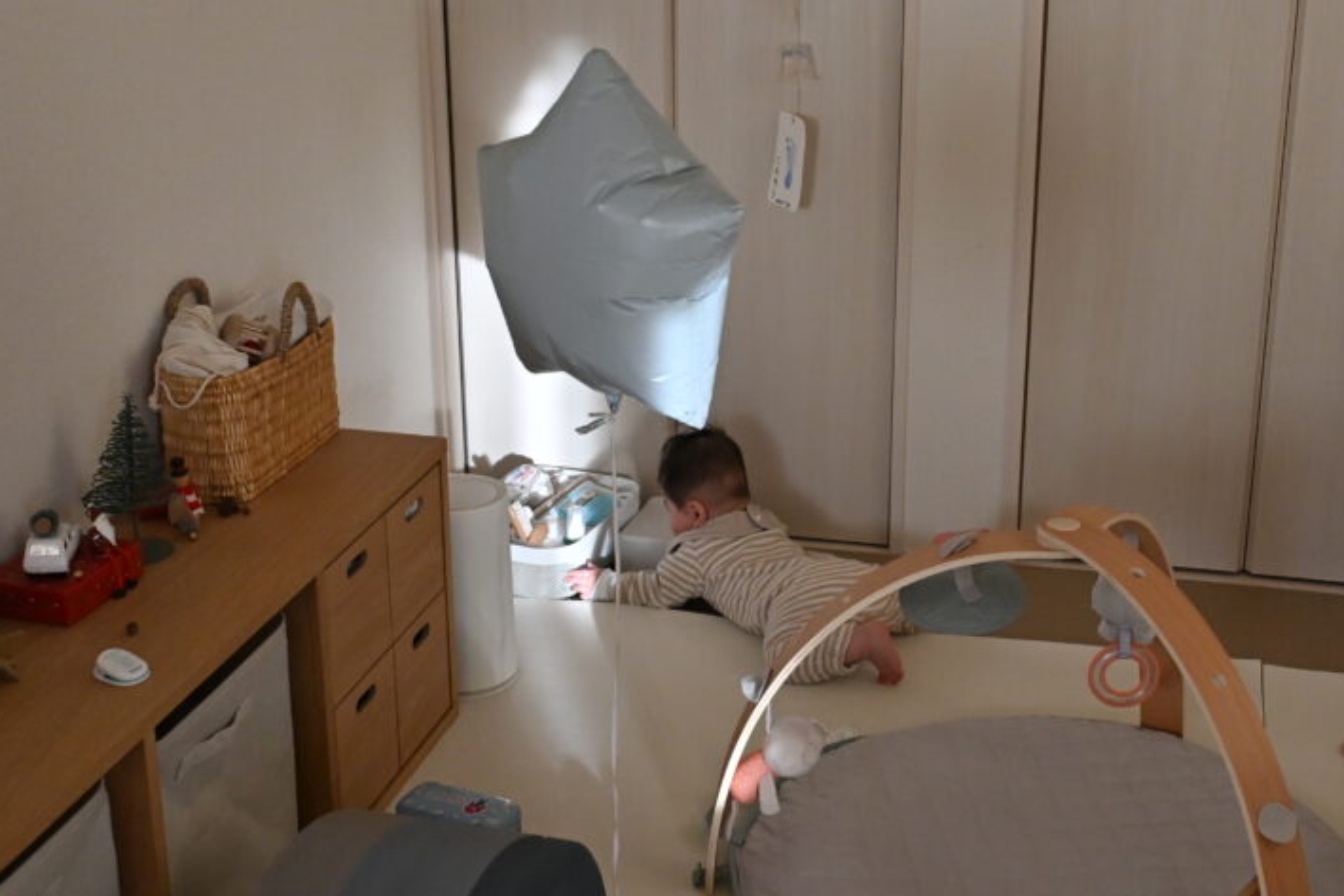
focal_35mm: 52
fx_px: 1942
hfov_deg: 38.0
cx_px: 838
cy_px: 404
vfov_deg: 26.0
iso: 1600
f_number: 4
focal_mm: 24
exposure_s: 1/500
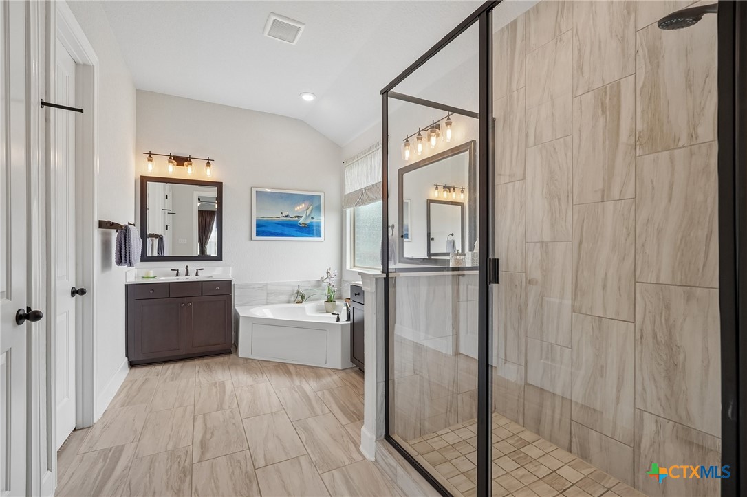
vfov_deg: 72.0
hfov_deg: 95.0
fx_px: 342
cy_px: 248
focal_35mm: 16
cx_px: 374
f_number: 8
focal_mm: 16.5
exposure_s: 1/30
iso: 200
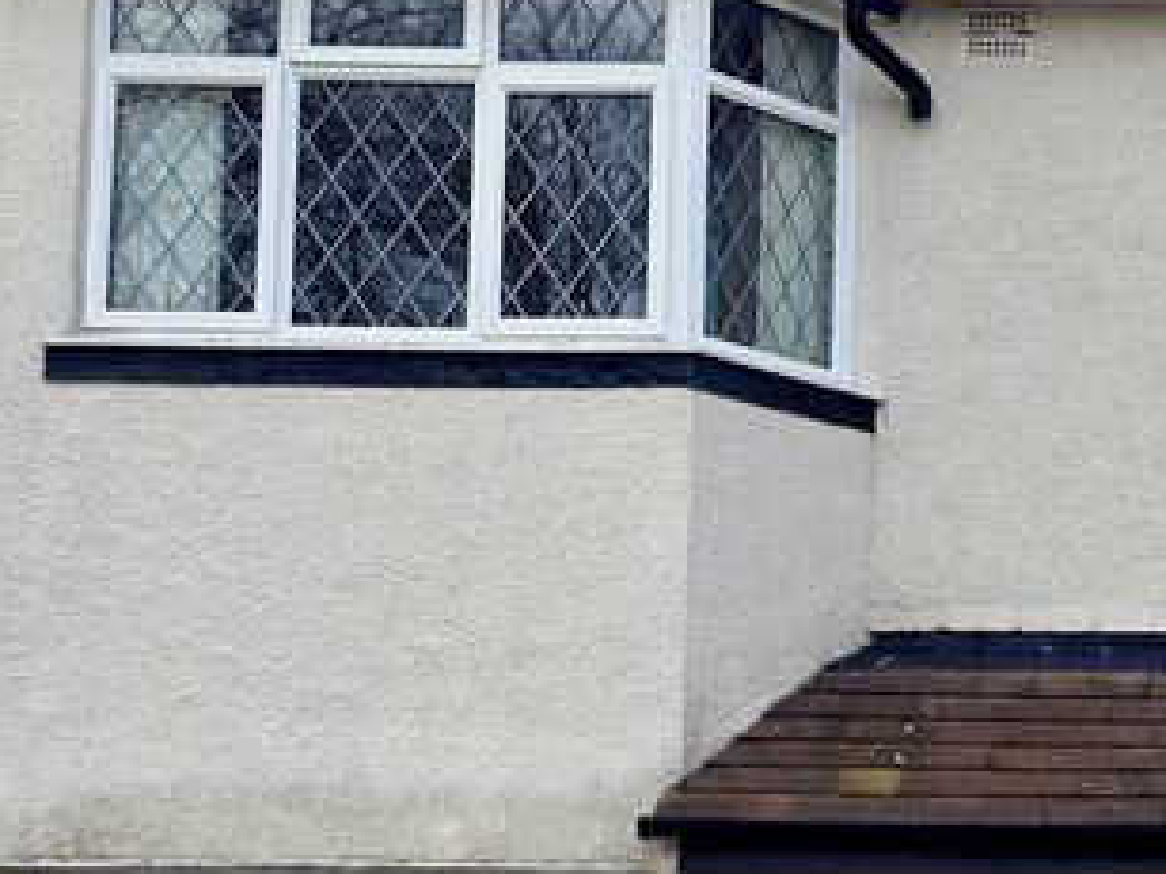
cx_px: 1356
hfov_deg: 15.9
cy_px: 585
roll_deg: +0.4
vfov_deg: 12.3
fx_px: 4040
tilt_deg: +7.0
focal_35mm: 120
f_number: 1.78
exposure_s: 1/3831
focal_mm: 6.76
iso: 64
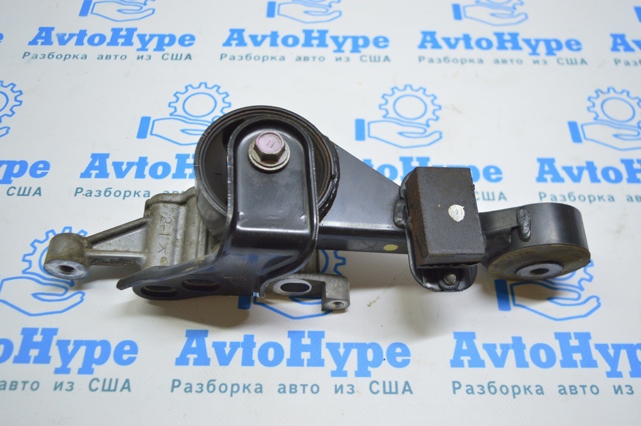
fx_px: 614
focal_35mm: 34
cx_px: 320
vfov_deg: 38.3
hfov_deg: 55.1
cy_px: 213
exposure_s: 1/50
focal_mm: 23
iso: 400
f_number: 3.8
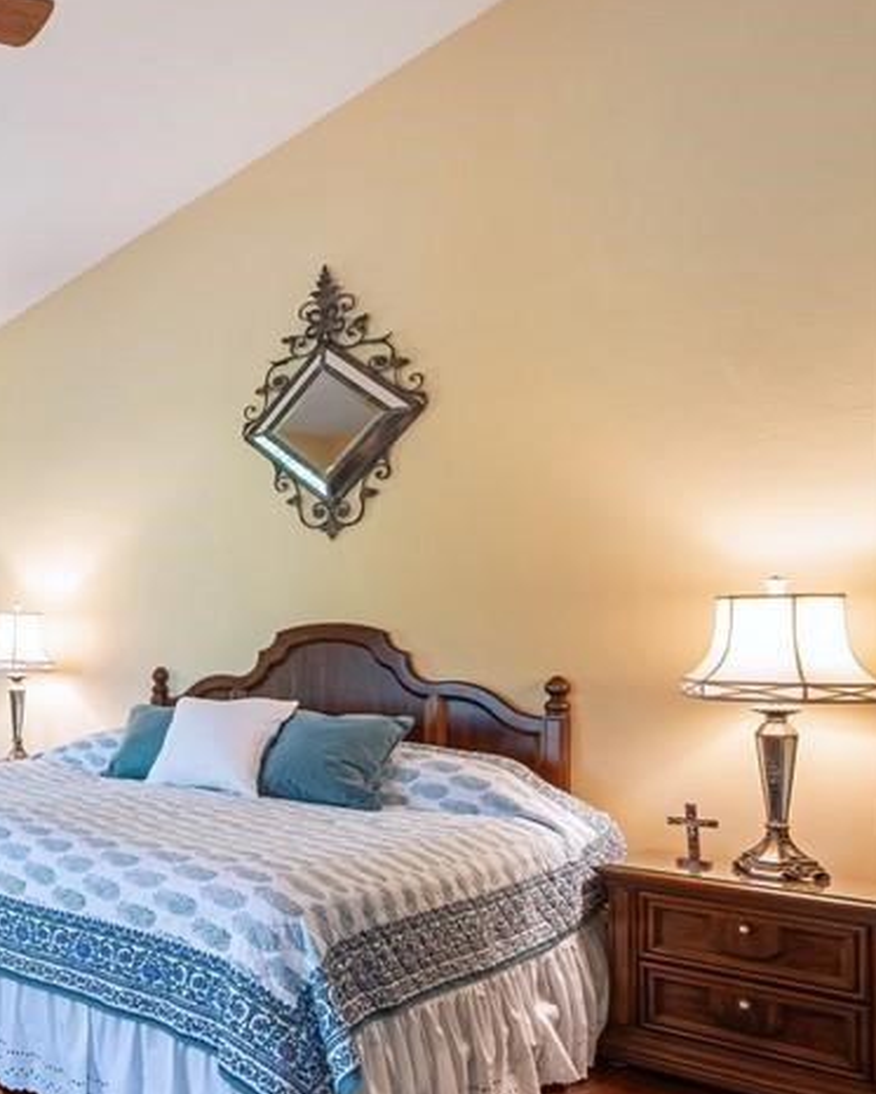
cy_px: 648
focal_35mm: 30
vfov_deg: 58.4
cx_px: -312
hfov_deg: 32.9
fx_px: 972
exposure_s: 1.3
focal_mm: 7
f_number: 7.1
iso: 200
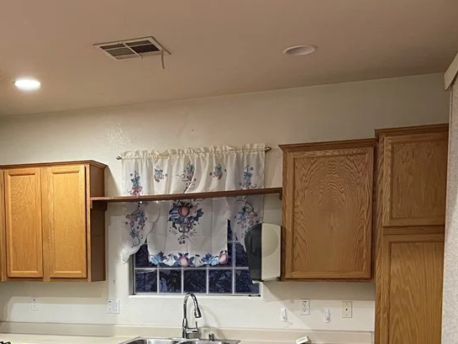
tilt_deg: -5.6
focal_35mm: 47
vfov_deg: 29.6
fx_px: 622
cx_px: 117
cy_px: 310
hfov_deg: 39.4
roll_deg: -0.7
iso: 500
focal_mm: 5.1
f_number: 1.6
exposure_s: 1/40
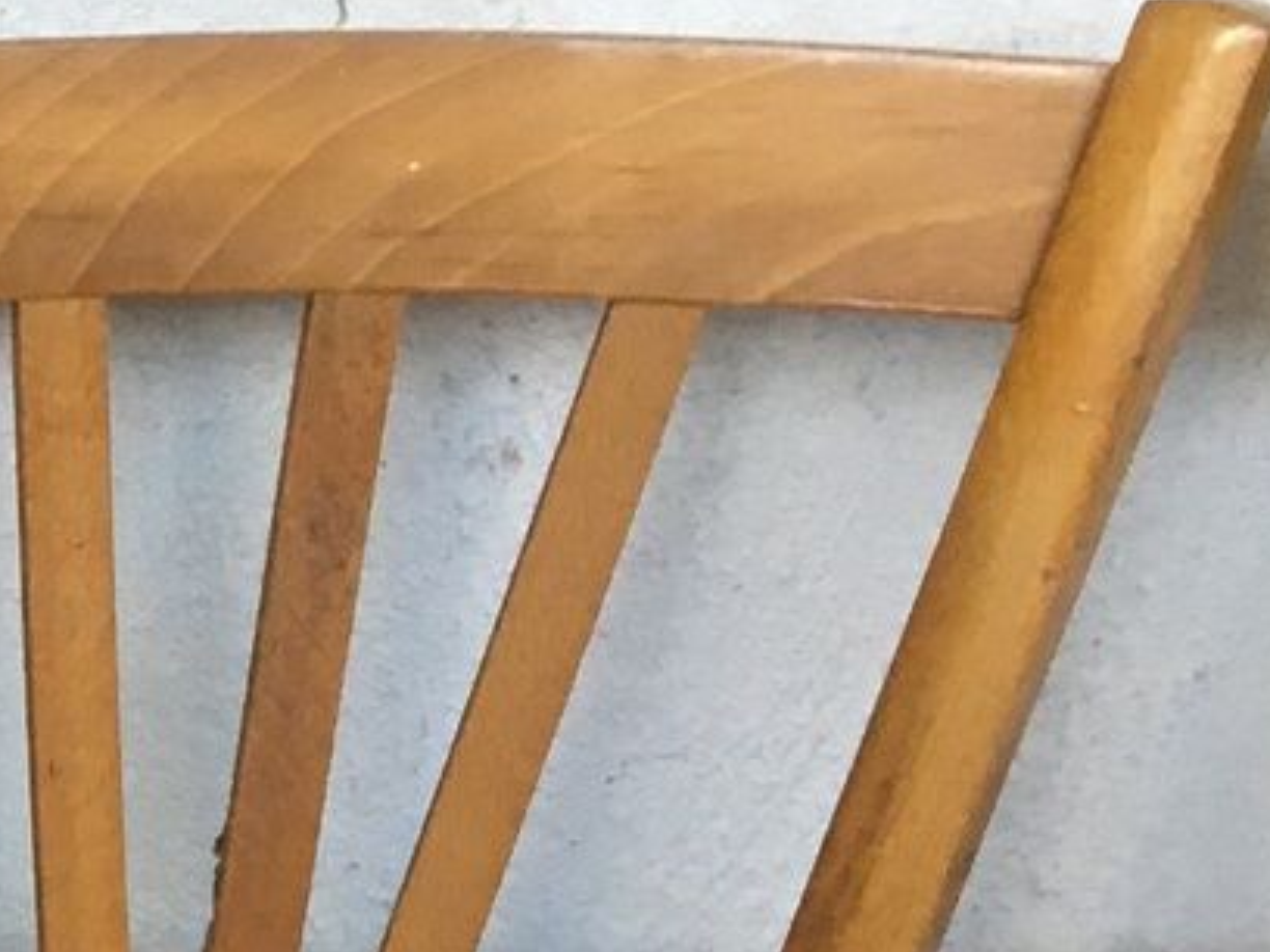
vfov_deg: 10.0
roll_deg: -3.0
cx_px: -1304
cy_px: 1549
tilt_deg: -35.8
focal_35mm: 142
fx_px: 5210
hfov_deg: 12.2
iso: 50
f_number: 2.2
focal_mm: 4.15
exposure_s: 1/33
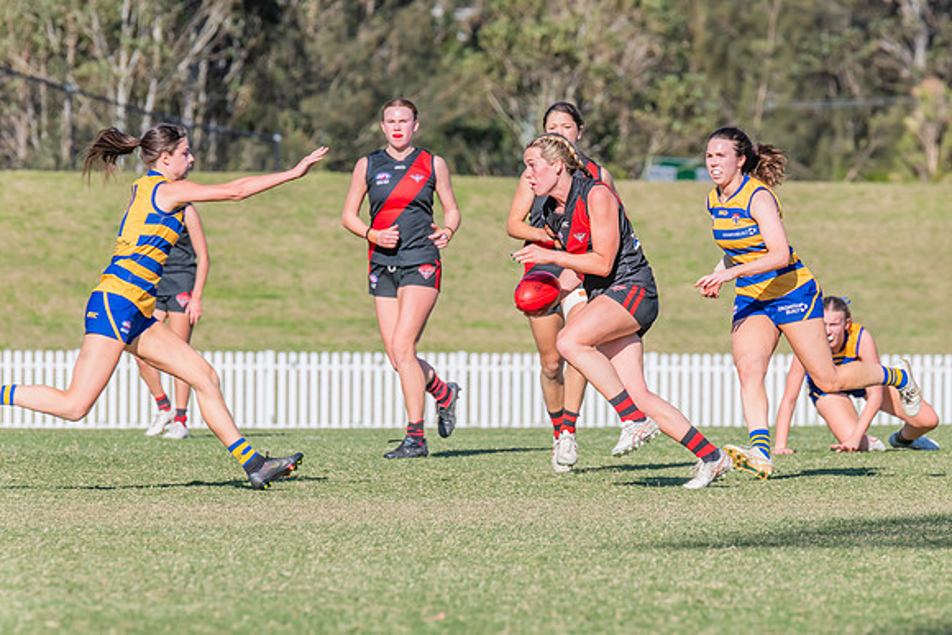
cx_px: 521
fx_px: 12364
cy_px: 341
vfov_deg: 2.9
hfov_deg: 4.4
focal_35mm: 467
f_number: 11
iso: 800
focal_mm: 420
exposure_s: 1/1250
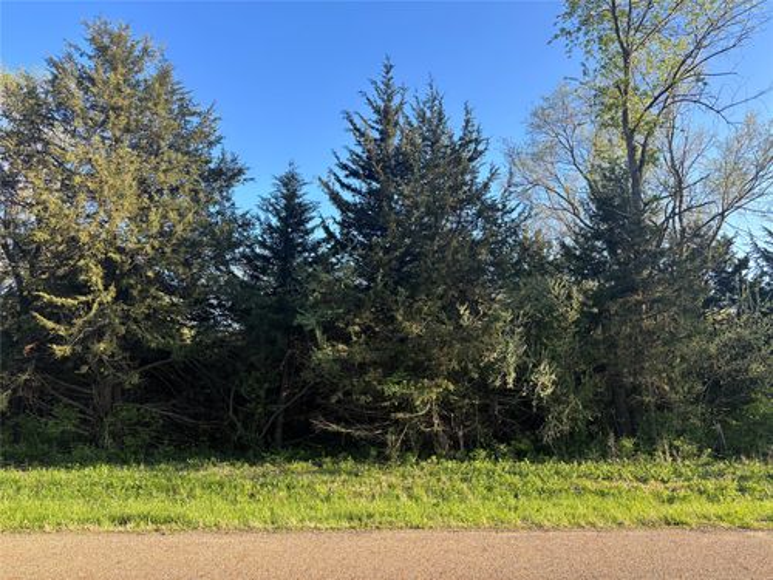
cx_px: 386
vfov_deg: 53.1
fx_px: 581
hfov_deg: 67.3
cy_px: 290
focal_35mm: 26
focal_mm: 5.96
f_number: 1.6
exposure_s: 1/634
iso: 50
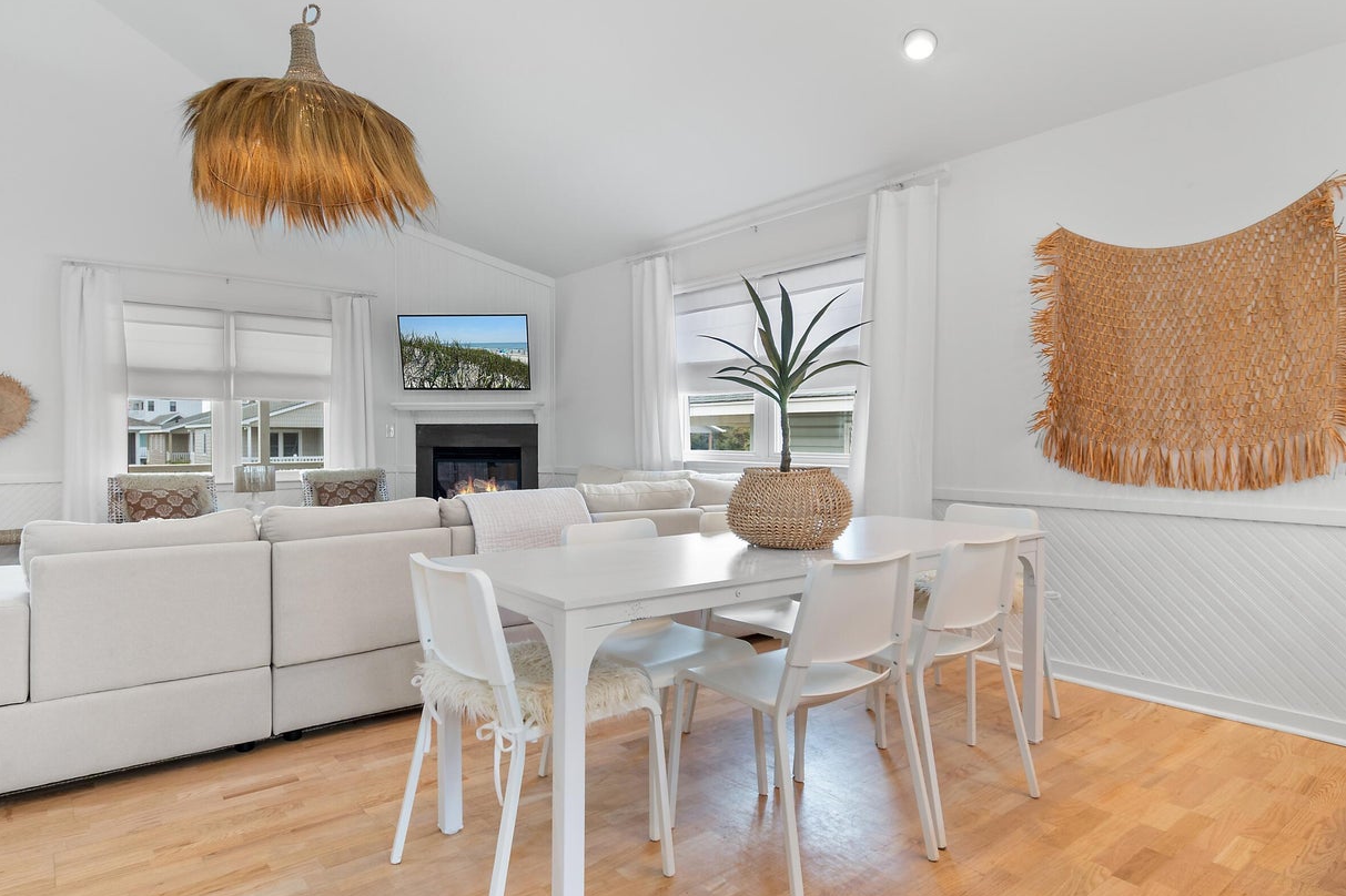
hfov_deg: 86.7
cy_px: 472
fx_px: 710
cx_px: 617
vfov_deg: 64.5
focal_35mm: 19
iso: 100
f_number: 4.5
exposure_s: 1/4
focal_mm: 10
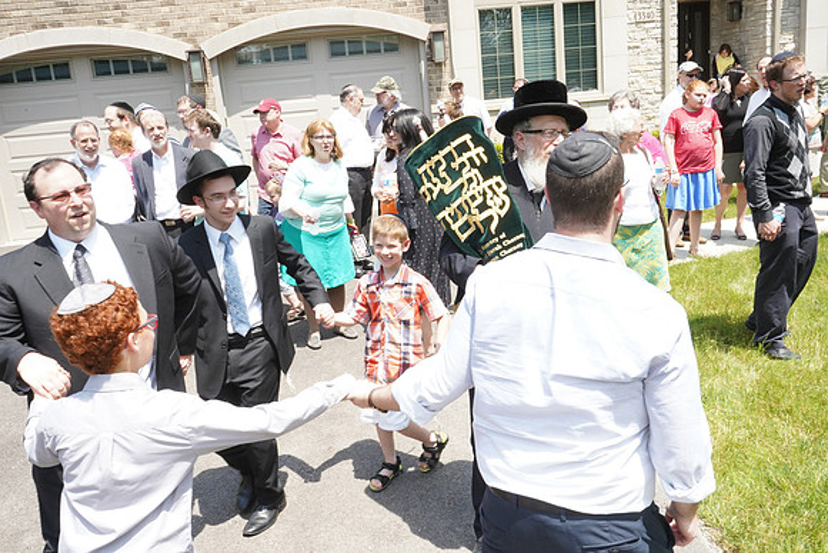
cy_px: 276
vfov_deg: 42.3
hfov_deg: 60.3
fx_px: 713
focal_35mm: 31
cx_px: 414
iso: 3200
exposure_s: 1/250
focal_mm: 31
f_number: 22
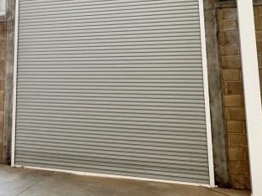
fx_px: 348
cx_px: 62
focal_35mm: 46
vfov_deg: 30.3
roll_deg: -0.2
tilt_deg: +10.5
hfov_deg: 40.0
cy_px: 24
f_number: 2.2
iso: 125
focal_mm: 2.22
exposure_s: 1/99
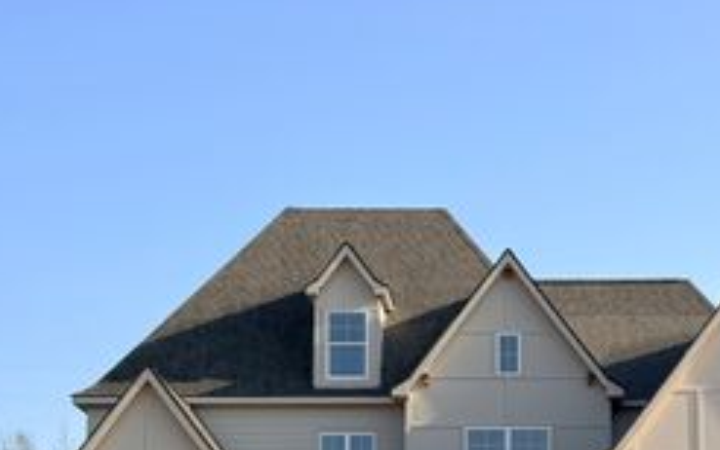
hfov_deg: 18.5
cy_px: 469
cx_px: 524
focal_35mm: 112
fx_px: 2199
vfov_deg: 11.6
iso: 32
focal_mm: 5.96
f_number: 1.6
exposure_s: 1/2364
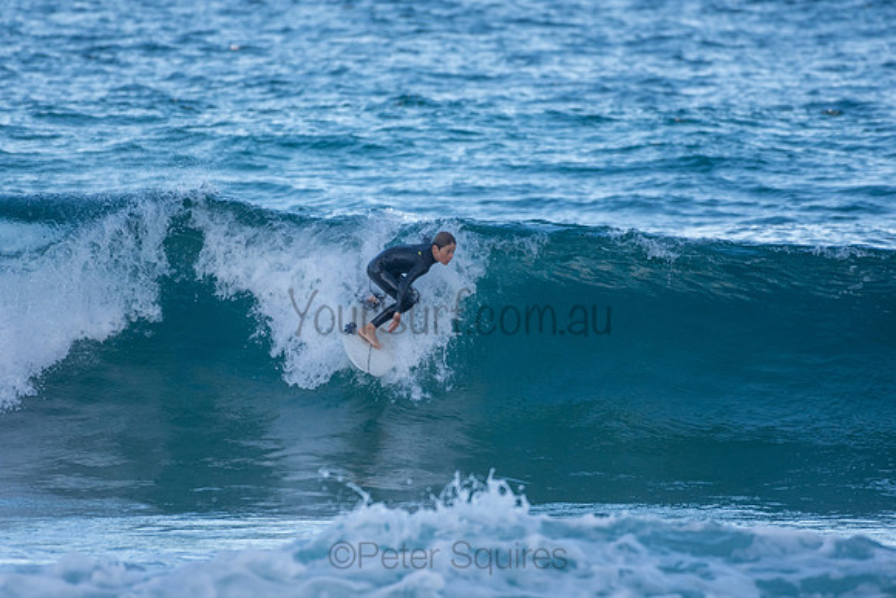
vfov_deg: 1.8
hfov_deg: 2.7
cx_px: 448
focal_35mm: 750
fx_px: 18670
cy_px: 299
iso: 500
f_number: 5.6
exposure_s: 1/800
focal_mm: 500
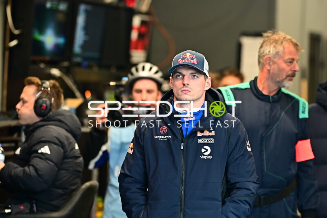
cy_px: 109
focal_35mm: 202
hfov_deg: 10.2
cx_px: 164
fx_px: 1834
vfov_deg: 6.8
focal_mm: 135
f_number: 1.8
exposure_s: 1/250
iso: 1100
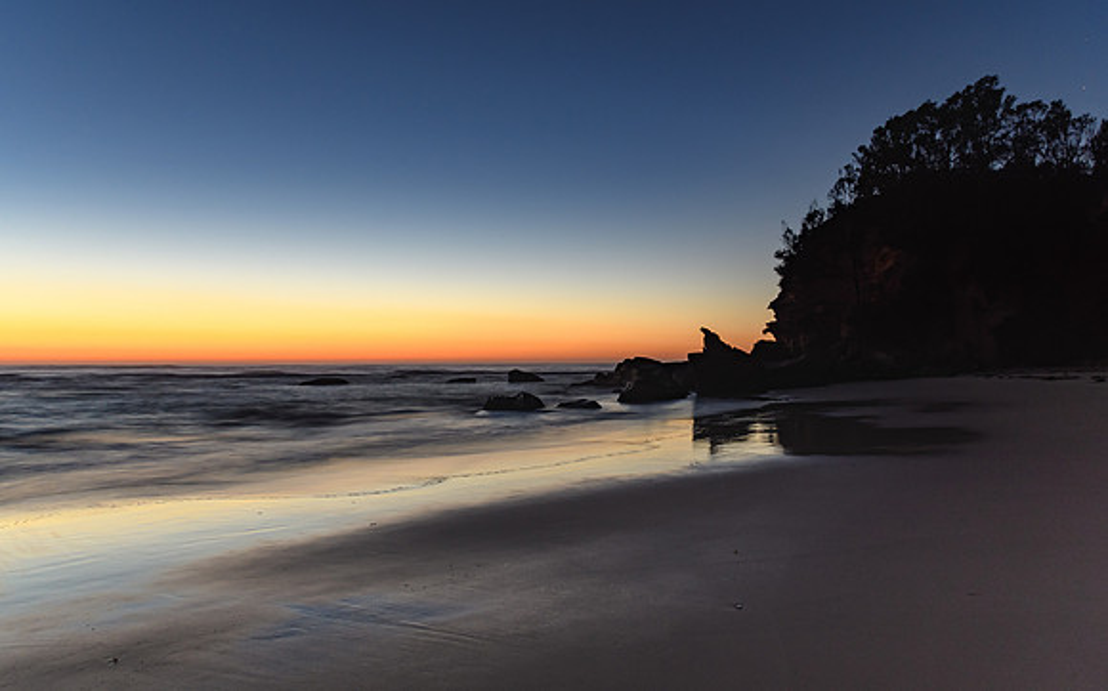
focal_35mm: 25
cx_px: 546
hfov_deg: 72.6
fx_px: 754
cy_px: 321
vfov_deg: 49.2
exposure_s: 6
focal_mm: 16
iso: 400
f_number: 8
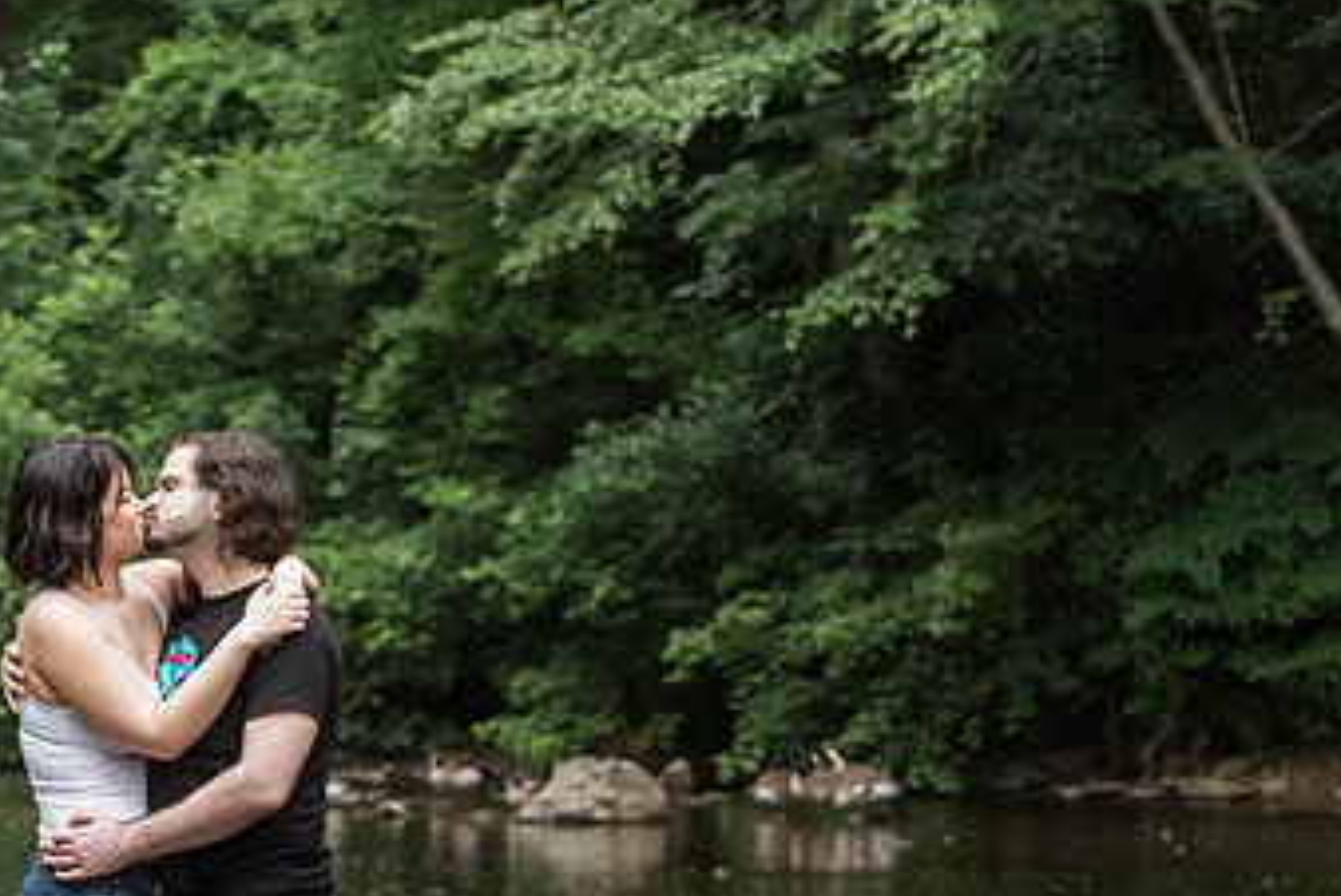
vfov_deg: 9.5
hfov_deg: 14.0
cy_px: 737
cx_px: 226
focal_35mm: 145
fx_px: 5406
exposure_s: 1/250
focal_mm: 82
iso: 1600
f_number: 4
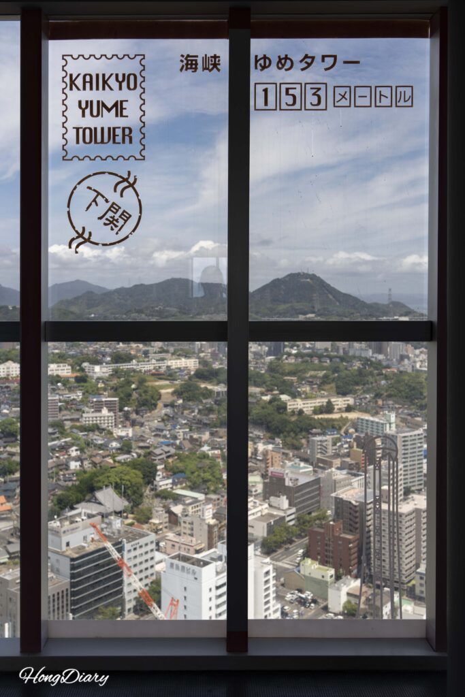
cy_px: 348
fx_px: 658
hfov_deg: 38.9
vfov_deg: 55.8
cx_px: 232
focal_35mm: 34
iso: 100
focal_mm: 34
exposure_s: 1/320
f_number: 6.3
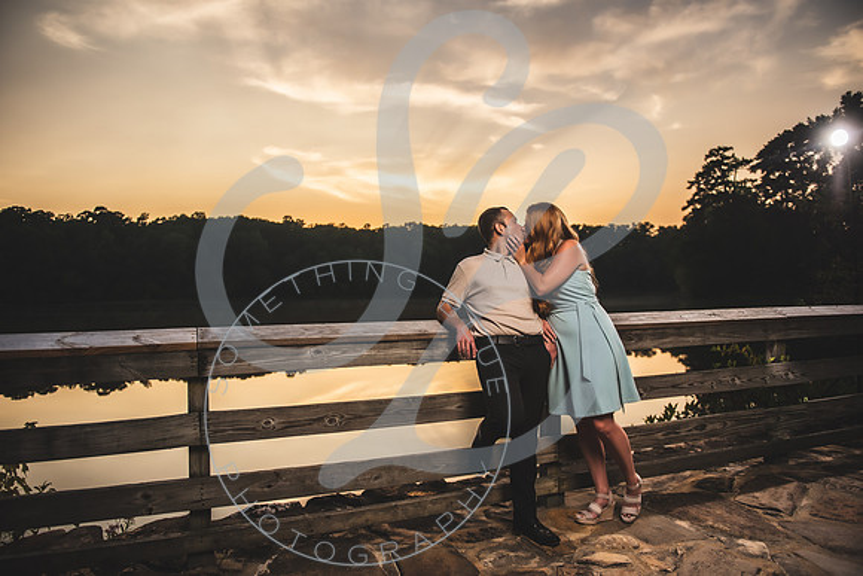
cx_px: 423
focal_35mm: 25
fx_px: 595
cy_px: 288
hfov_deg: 71.9
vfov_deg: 51.7
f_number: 2.8
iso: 200
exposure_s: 1/2000
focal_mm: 24
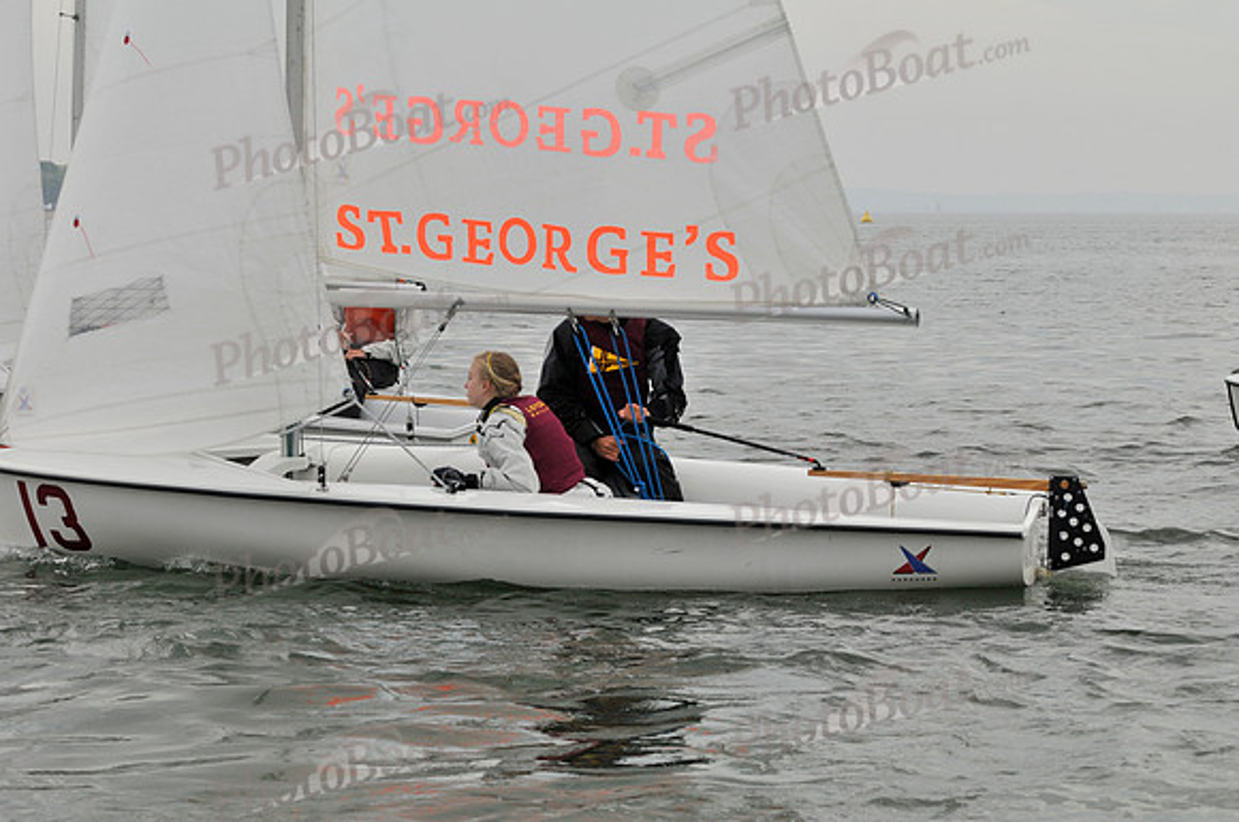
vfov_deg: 13.0
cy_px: 411
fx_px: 3609
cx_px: 620
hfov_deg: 19.5
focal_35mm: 105
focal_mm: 70
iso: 200
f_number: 8
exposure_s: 1/640
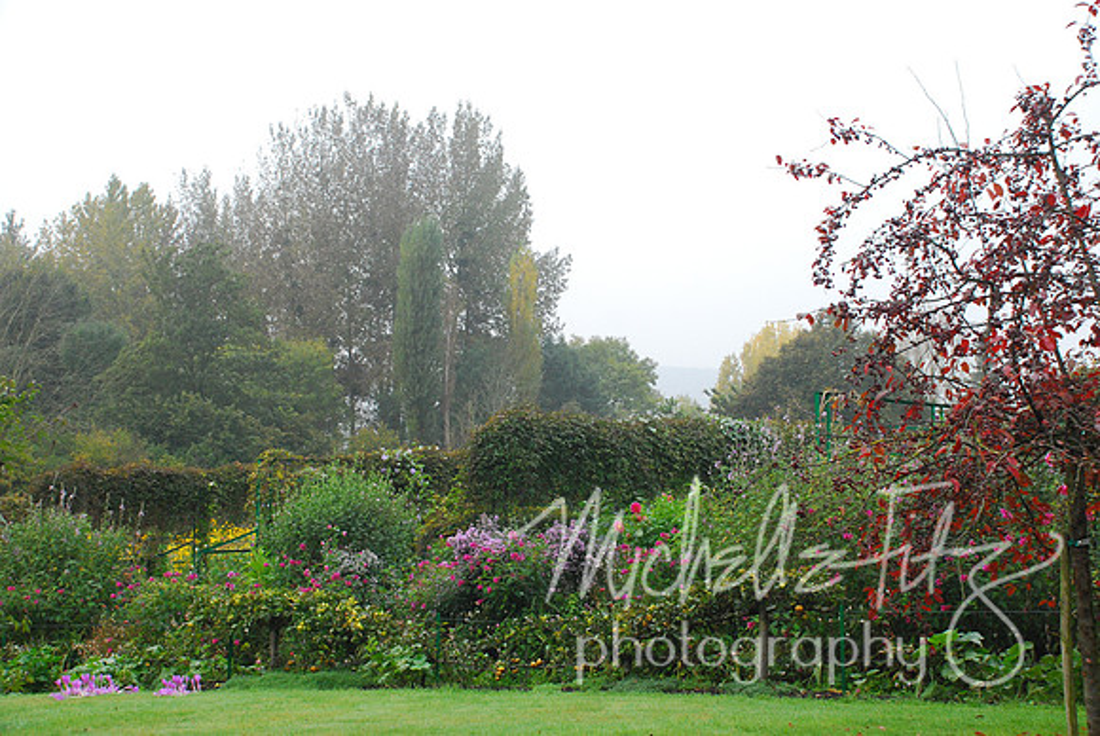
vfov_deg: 25.8
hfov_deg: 37.8
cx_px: 550
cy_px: 368
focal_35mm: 52
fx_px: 1606
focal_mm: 35
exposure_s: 1/160
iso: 800
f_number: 6.3
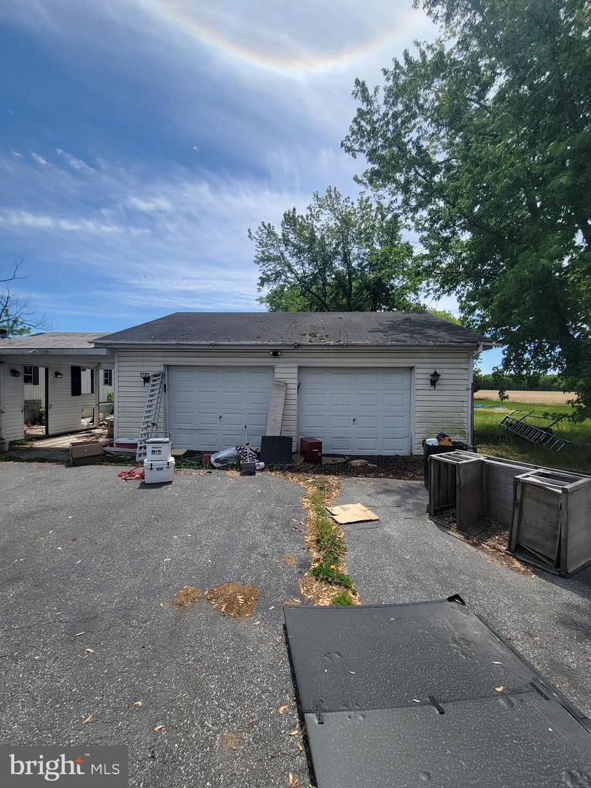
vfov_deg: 106.2
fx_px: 296
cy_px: 394
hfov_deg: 89.9
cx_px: 296
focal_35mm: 13
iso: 50
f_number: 2.2
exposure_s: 1/2246
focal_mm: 2.2
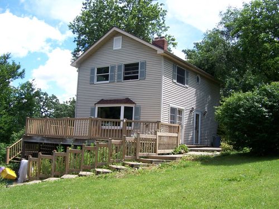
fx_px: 306
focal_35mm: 38
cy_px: 104
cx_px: 140
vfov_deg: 37.7
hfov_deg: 49.0
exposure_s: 1/800
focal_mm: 6.3
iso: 80
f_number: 2.8
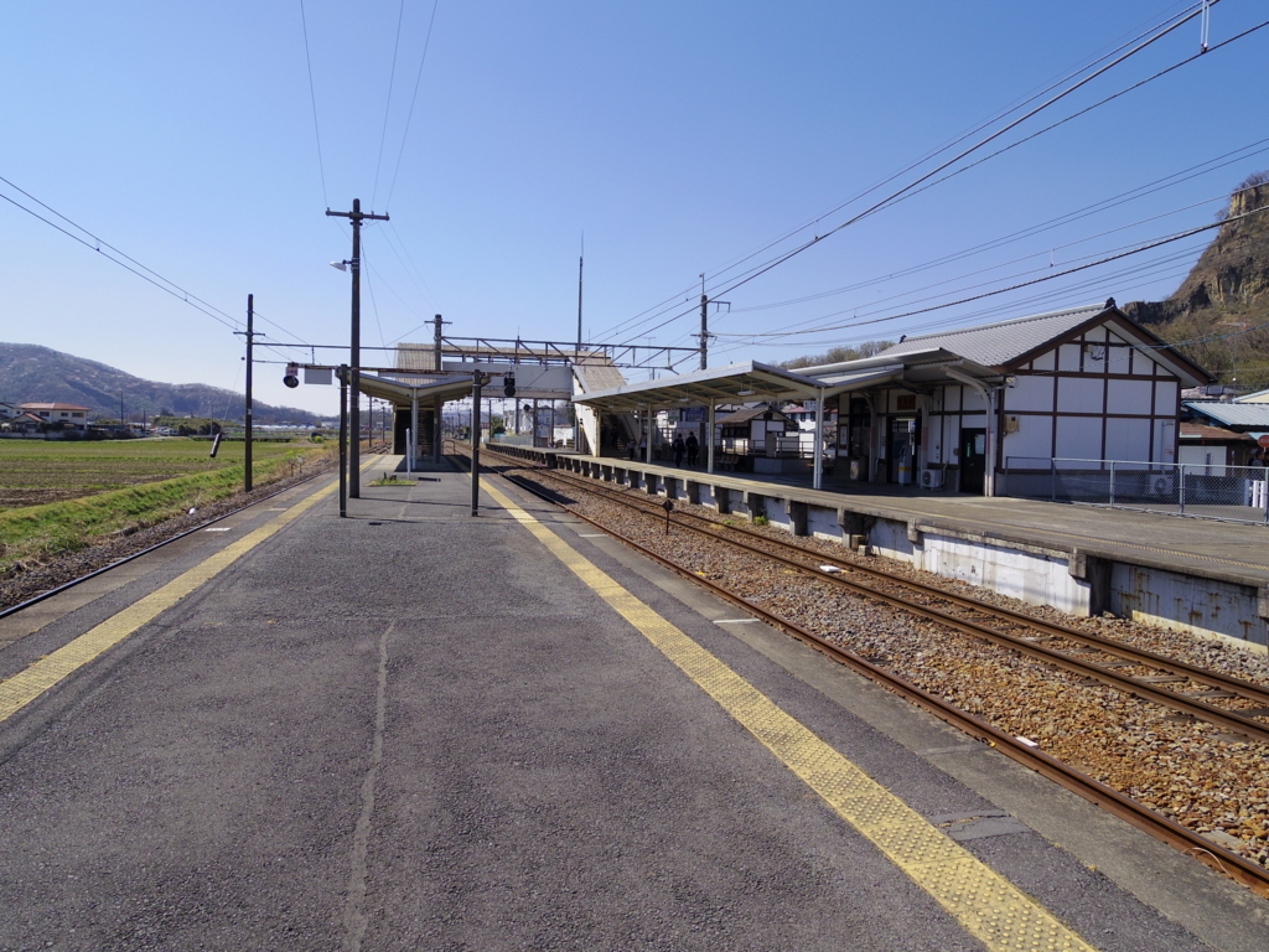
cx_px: 634
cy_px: 476
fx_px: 843
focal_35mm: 23
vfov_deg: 58.9
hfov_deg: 73.9
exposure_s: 1/250
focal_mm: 5
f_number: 4
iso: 100
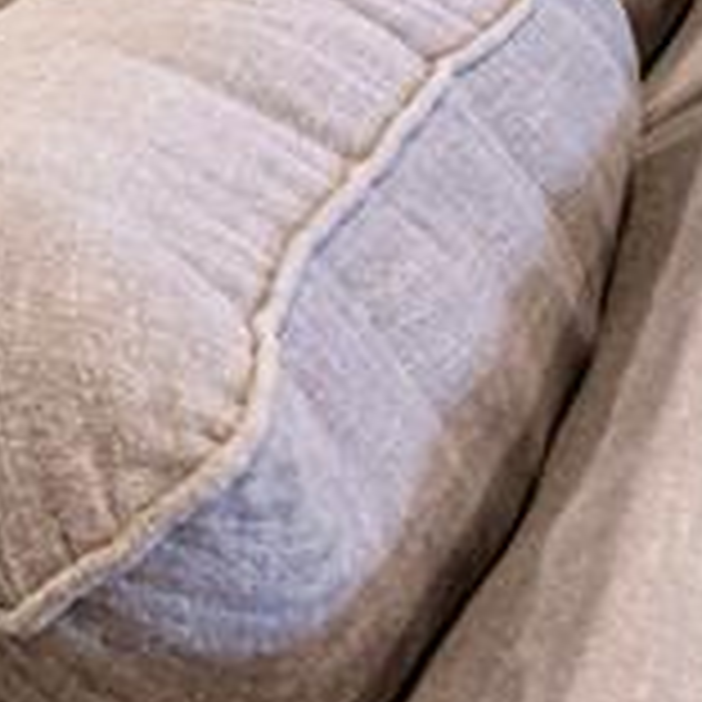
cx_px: -1112
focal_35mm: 78
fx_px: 1790
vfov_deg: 17.4
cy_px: -616
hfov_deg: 13.5
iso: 200
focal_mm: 14
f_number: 9
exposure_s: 1/3
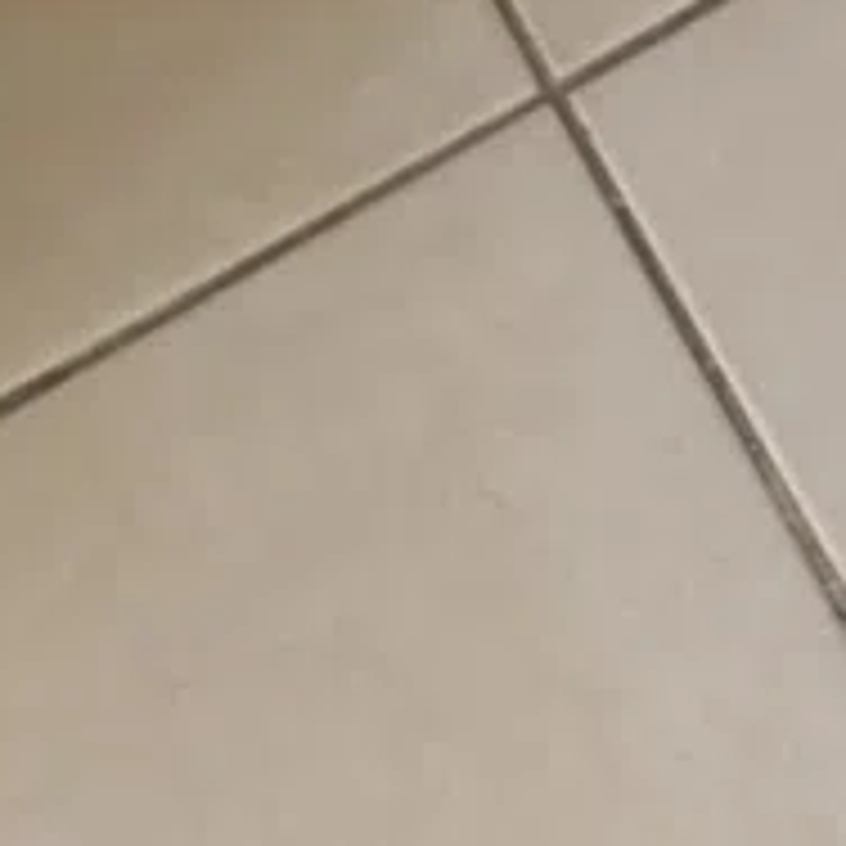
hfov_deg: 11.3
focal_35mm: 154
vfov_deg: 8.6
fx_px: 4258
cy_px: -1982
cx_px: 657
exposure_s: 1/50
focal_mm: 6.76
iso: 800
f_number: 1.78
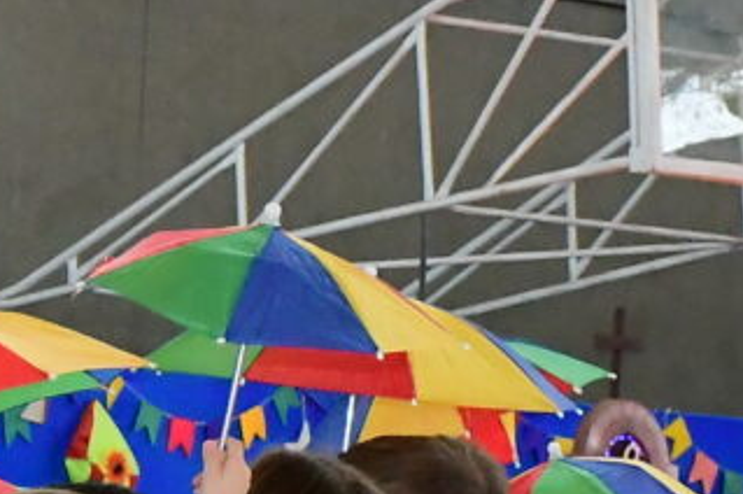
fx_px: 8948
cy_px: 648
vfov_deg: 3.2
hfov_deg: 4.6
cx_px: -1004
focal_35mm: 434
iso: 4000
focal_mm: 48
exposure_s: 1/320
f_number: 5
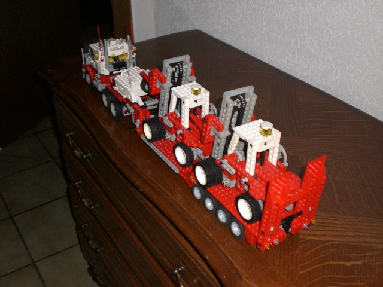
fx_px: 420
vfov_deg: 37.7
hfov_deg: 49.0
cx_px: 192
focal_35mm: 38
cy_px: 144
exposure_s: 1/60
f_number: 3.1
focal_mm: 6.3
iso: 200
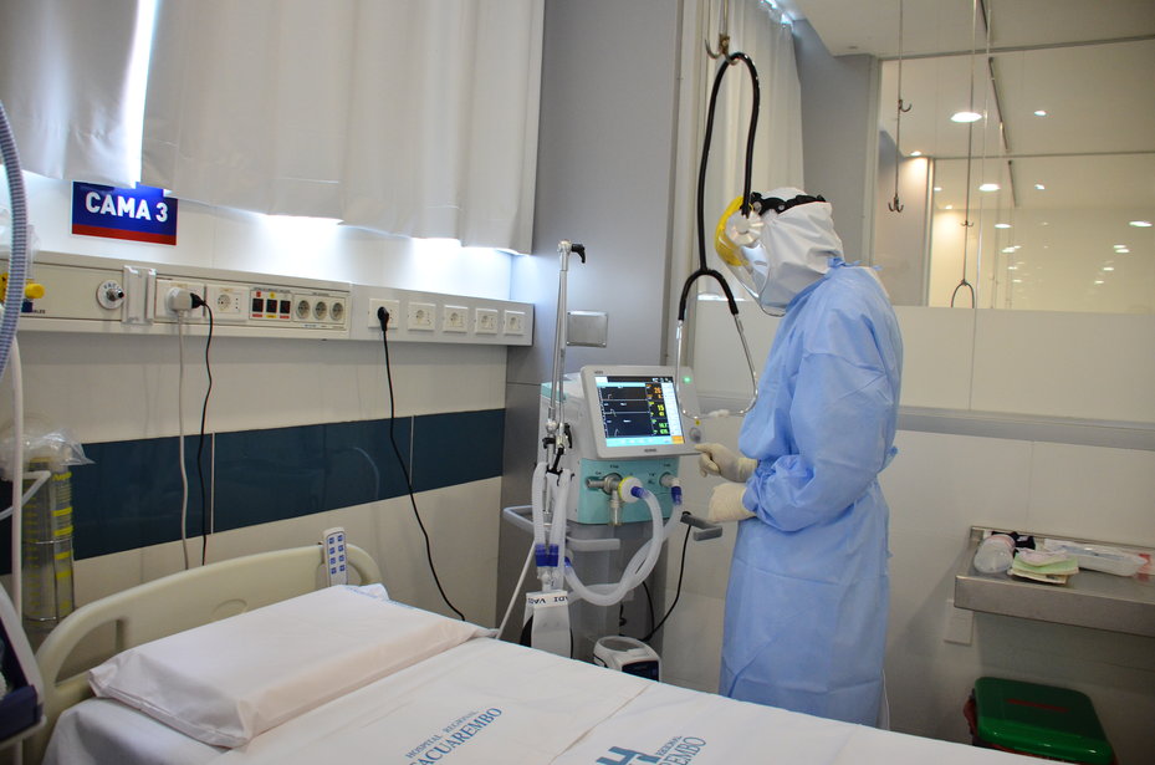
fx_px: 864
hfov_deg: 67.5
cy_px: 382
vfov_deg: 47.7
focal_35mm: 27
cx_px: 578
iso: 1250
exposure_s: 1/100
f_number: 3.5
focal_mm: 18
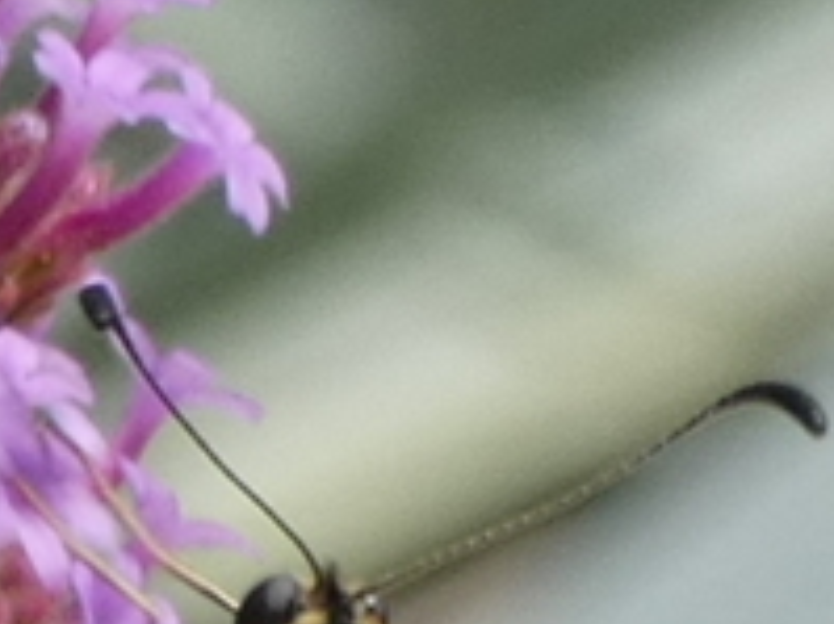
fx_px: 29135
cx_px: 476
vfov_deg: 1.2
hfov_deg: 1.6
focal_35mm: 1210
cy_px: 1256
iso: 80
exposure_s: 1/125
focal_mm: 50.6
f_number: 5.5
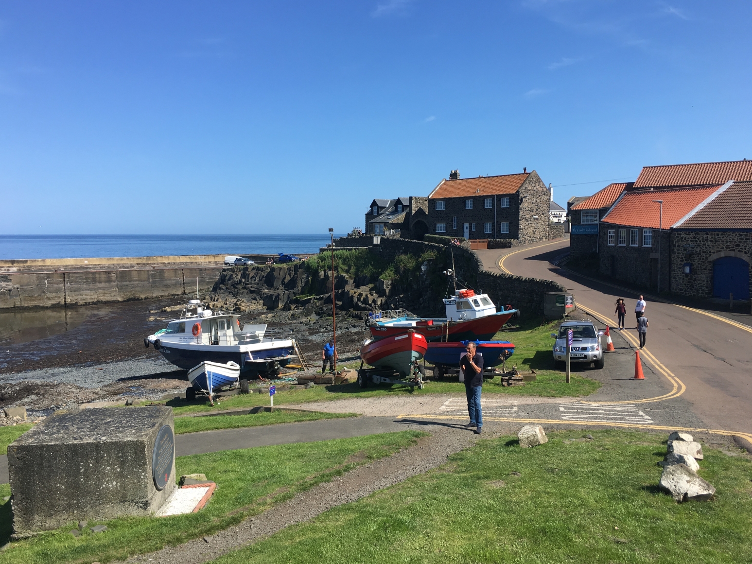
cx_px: 374
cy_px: 277
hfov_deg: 60.0
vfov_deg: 46.8
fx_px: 652
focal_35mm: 30
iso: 25
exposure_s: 1/1374
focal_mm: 4.15
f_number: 2.2
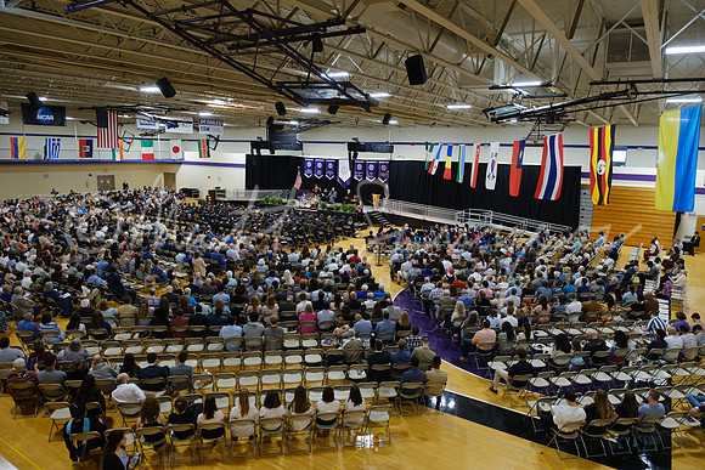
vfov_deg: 53.2
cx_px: 352
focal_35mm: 24
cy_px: 235
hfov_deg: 73.7
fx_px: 470
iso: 1250
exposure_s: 1/100
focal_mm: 16
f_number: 3.2
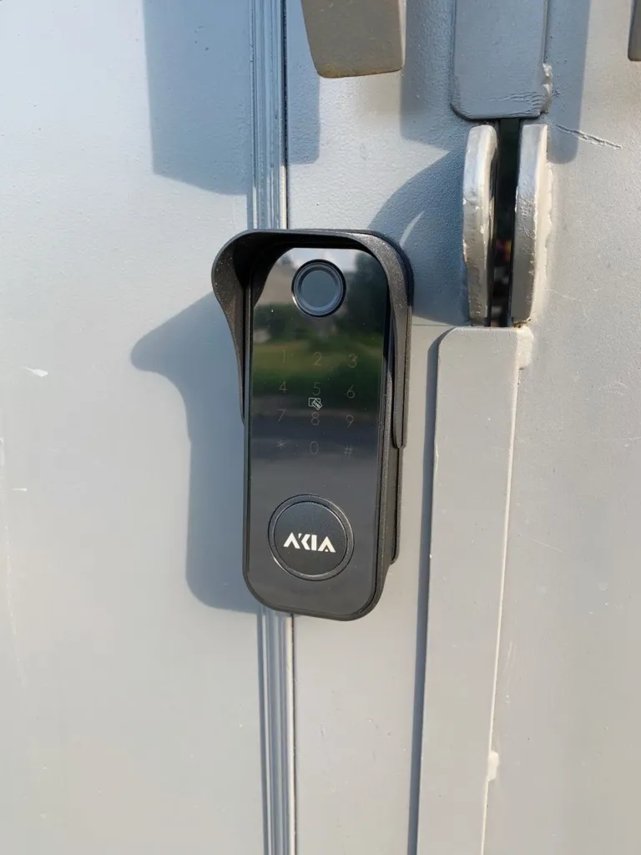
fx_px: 642
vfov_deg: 67.3
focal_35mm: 26
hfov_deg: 53.1
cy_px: 428
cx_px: 320
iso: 25
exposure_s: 1/122
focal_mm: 4.25
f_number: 1.8
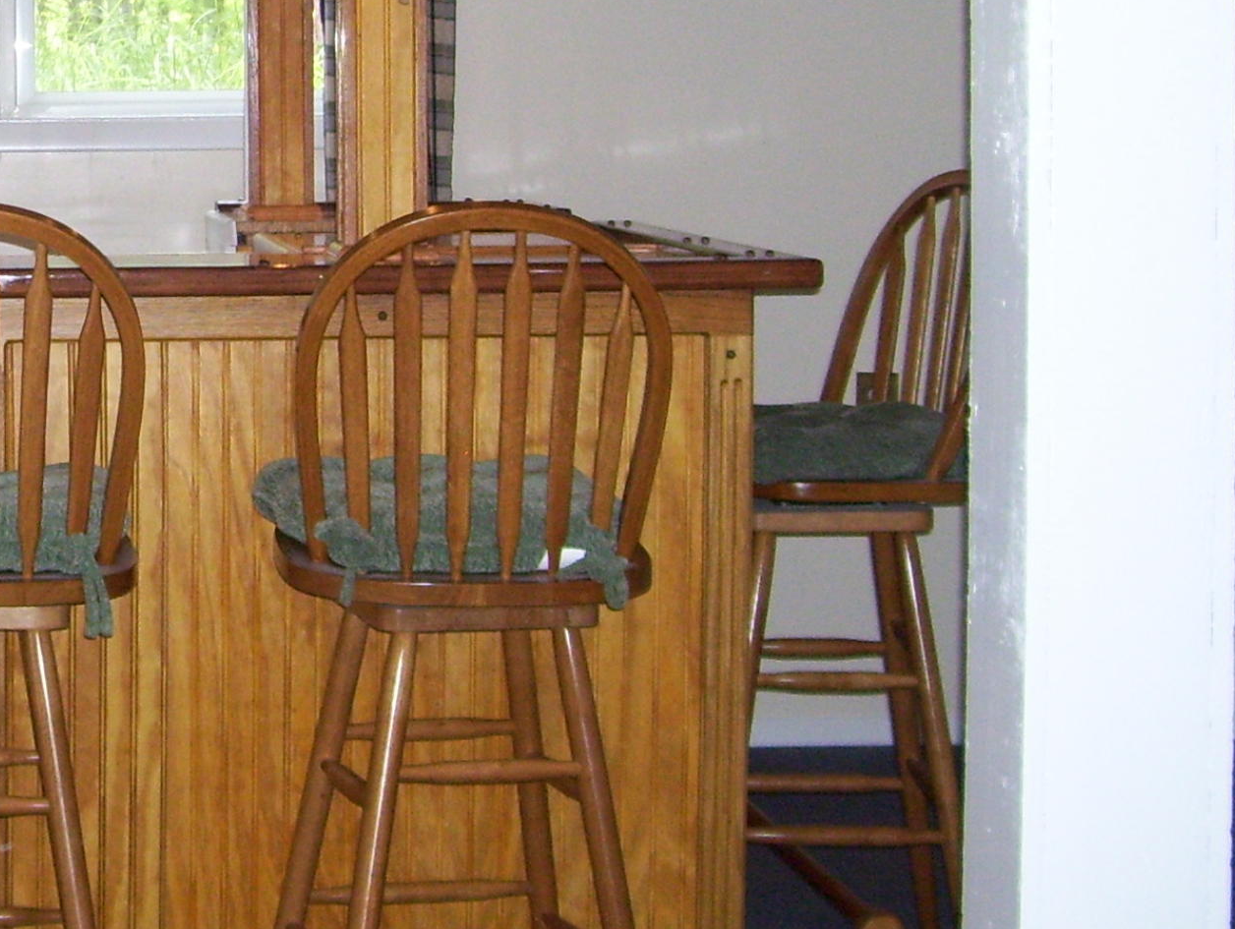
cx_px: -228
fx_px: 3072
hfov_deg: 21.2
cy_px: 176
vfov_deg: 17.1
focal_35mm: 86
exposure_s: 1/60
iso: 200
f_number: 2.7
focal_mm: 6
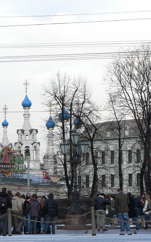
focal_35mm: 225
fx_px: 1481
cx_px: 111
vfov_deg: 9.3
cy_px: 121
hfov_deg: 5.8
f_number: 4
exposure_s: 1/160
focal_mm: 26.2
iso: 80
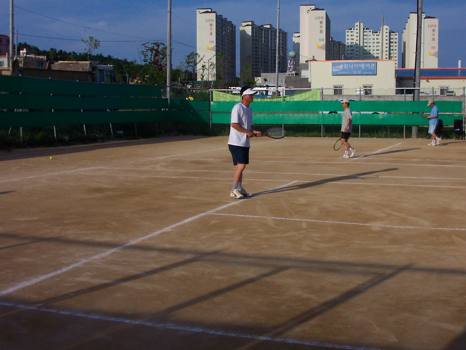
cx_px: 252
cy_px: 166
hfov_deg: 42.0
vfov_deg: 32.2
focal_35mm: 45
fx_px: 606
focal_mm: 7.5
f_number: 9.5
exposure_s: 1/350
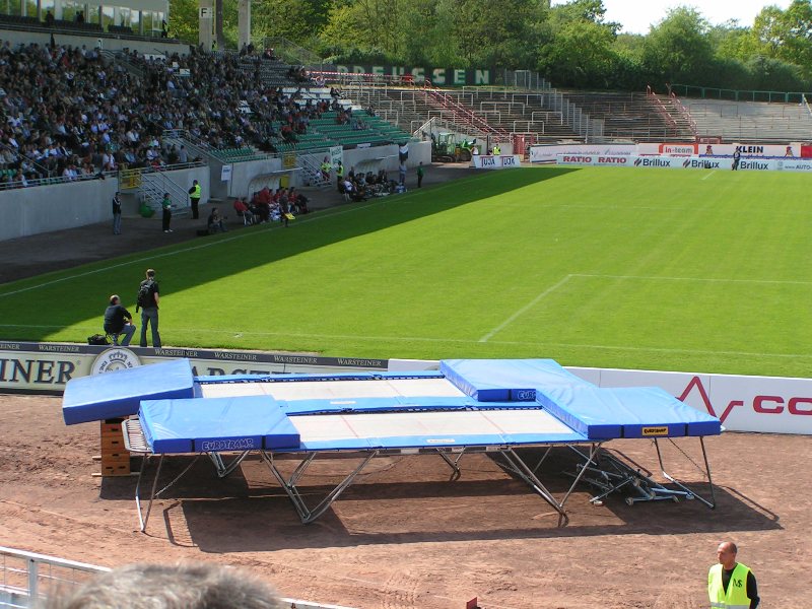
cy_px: 304
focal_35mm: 75
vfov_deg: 19.6
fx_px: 1759
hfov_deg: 26.0
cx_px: 406
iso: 50
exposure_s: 1/320
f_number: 5
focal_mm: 11.5
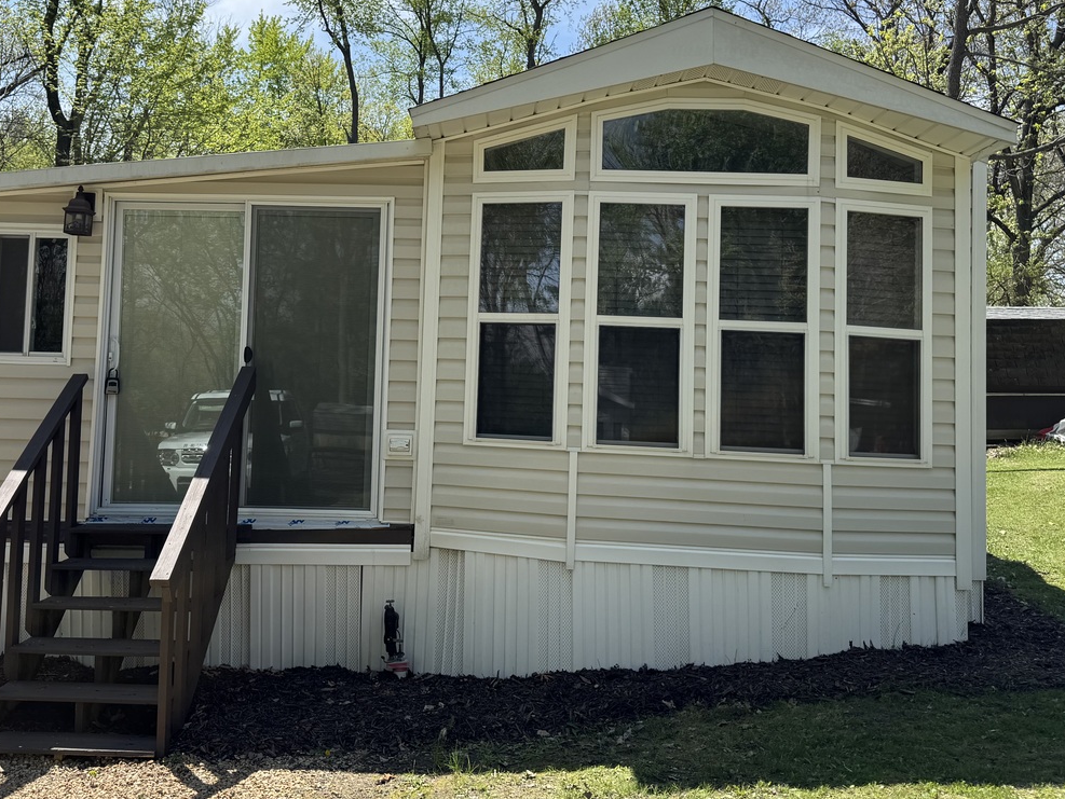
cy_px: 312
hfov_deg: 52.3
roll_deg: -1.5
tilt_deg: +3.6
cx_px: 441
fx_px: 1077
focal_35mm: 35
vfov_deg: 40.5
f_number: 1.78
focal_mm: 6.76
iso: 80
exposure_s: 1/2604
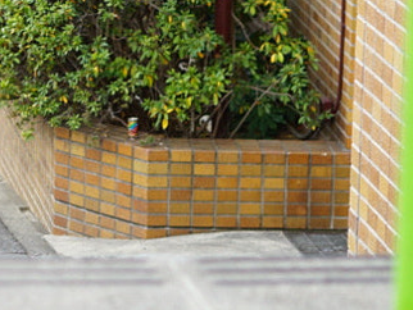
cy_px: -69
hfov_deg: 8.0
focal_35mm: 239
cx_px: -336
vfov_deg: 6.2
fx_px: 2854
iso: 200
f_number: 2.8
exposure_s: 1/125
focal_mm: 50
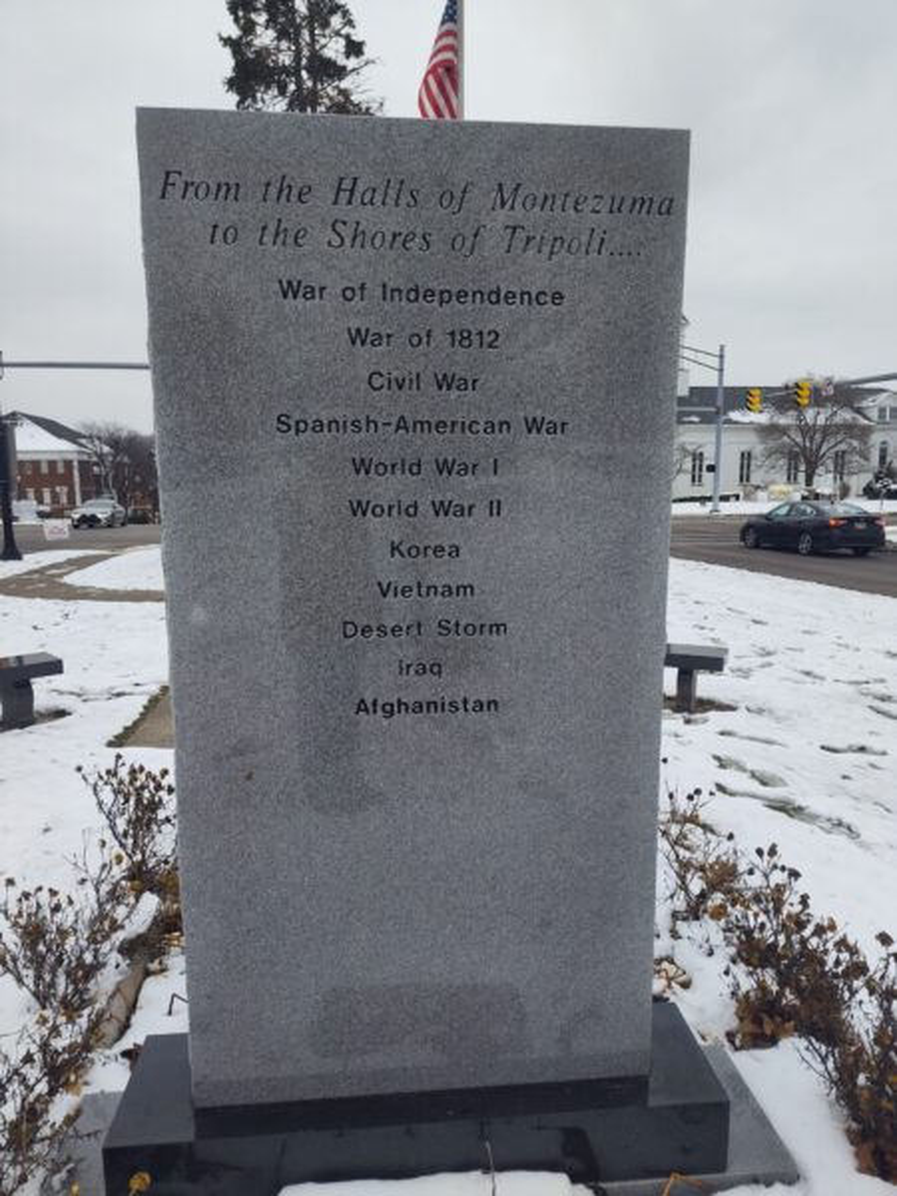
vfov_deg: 73.9
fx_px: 795
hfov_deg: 58.9
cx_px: 448
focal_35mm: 23
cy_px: 598
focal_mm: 5.56
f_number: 1.8
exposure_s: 1/231
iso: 100
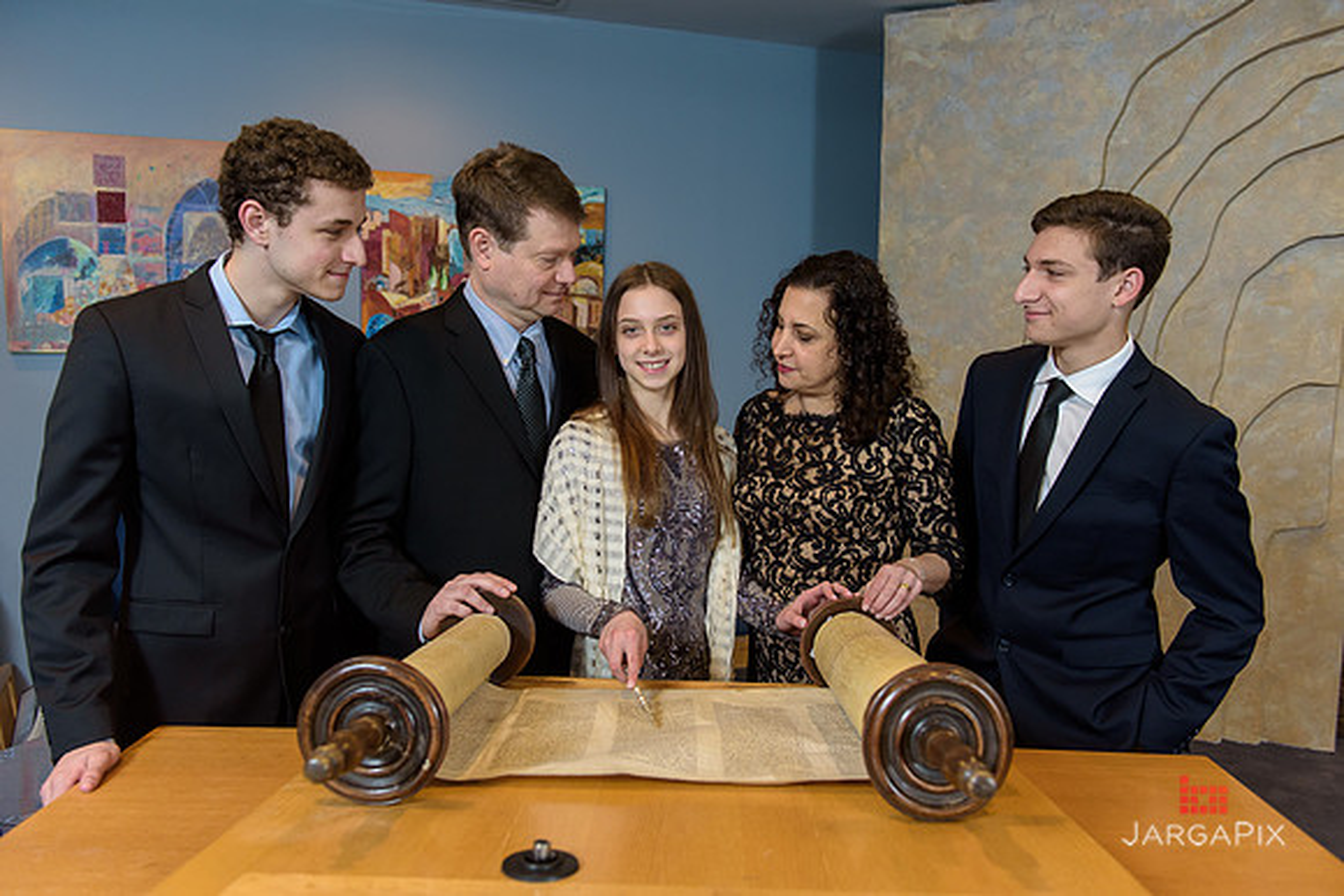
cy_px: 448
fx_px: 1046
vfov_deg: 46.4
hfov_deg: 65.5
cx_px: 672
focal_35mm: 28
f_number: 3.2
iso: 800
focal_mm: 28
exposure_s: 1/200
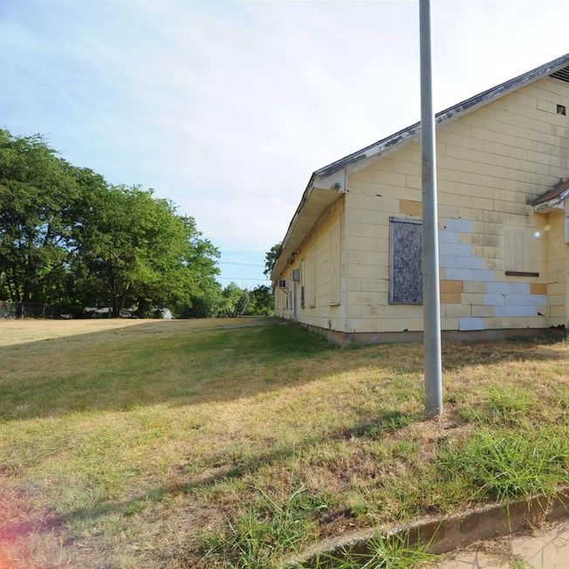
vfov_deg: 74.8
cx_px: 440
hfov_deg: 68.9
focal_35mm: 20
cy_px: 296
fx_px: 372
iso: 200
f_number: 13
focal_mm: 15
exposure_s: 1/100
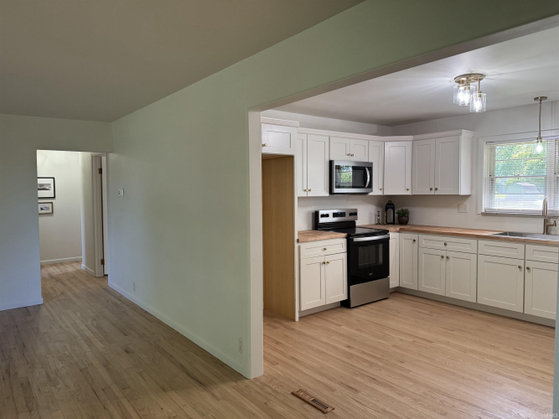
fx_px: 387
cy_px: 210
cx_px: 280
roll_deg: +0.7
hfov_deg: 71.6
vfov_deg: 56.8
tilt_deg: -3.5
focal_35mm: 24
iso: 160
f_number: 1.78
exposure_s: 1/120
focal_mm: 6.76
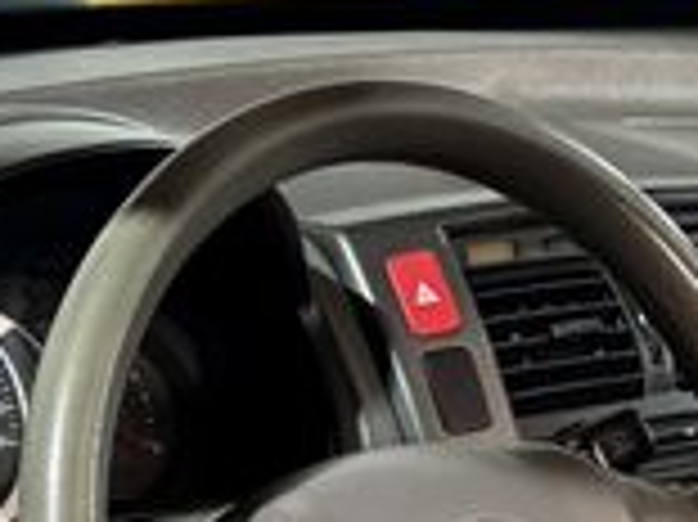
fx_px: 2942
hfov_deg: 13.5
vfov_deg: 9.9
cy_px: 680
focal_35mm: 146
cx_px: 383
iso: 500
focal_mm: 6.76
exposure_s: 1/40
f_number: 1.78
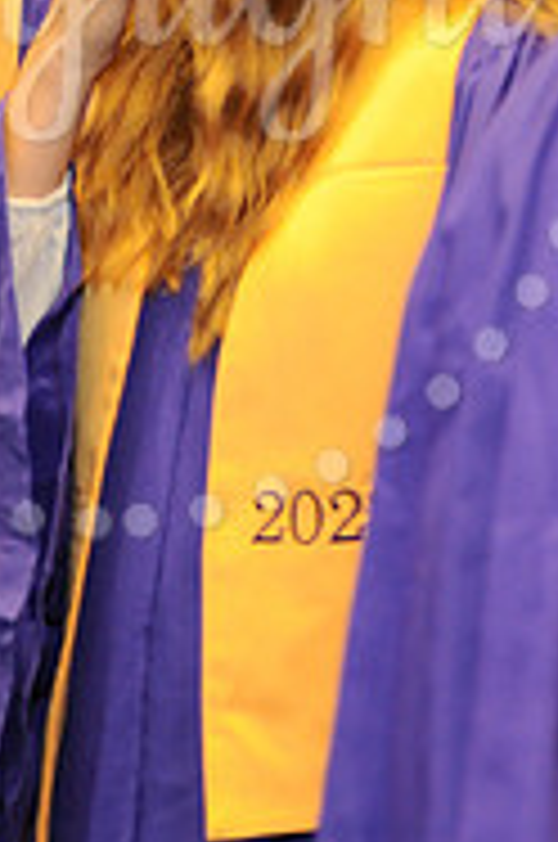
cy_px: -14
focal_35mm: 286
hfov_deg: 4.8
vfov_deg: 7.2
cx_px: 94
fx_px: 6674
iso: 1250
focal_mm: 92
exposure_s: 1/60
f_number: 5.6
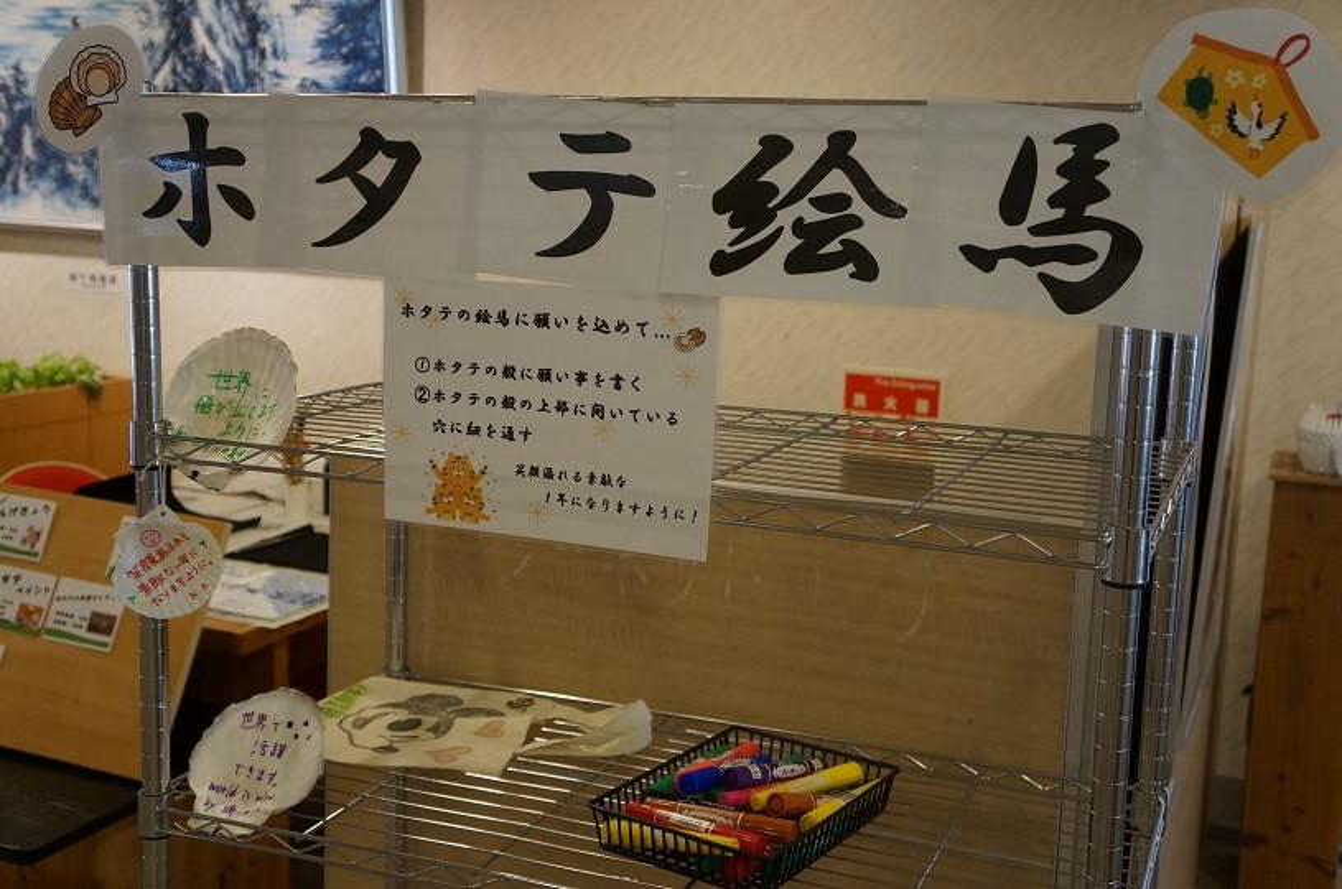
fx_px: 1507
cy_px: 444
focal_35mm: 40
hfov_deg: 48.0
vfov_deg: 32.9
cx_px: 671
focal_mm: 27
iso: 1600
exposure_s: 1/160
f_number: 4
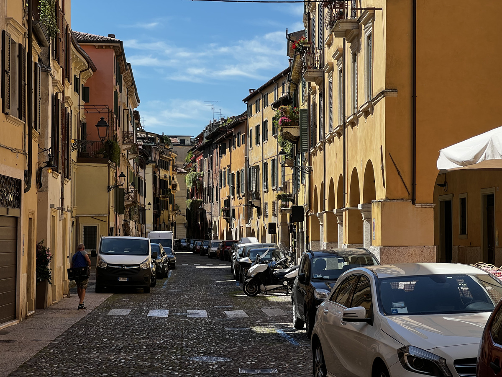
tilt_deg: +3.2
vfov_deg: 19.1
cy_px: 188
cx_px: 251
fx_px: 1117
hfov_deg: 25.3
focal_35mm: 77
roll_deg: +0.0
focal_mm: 9
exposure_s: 1/633
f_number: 2.8
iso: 32
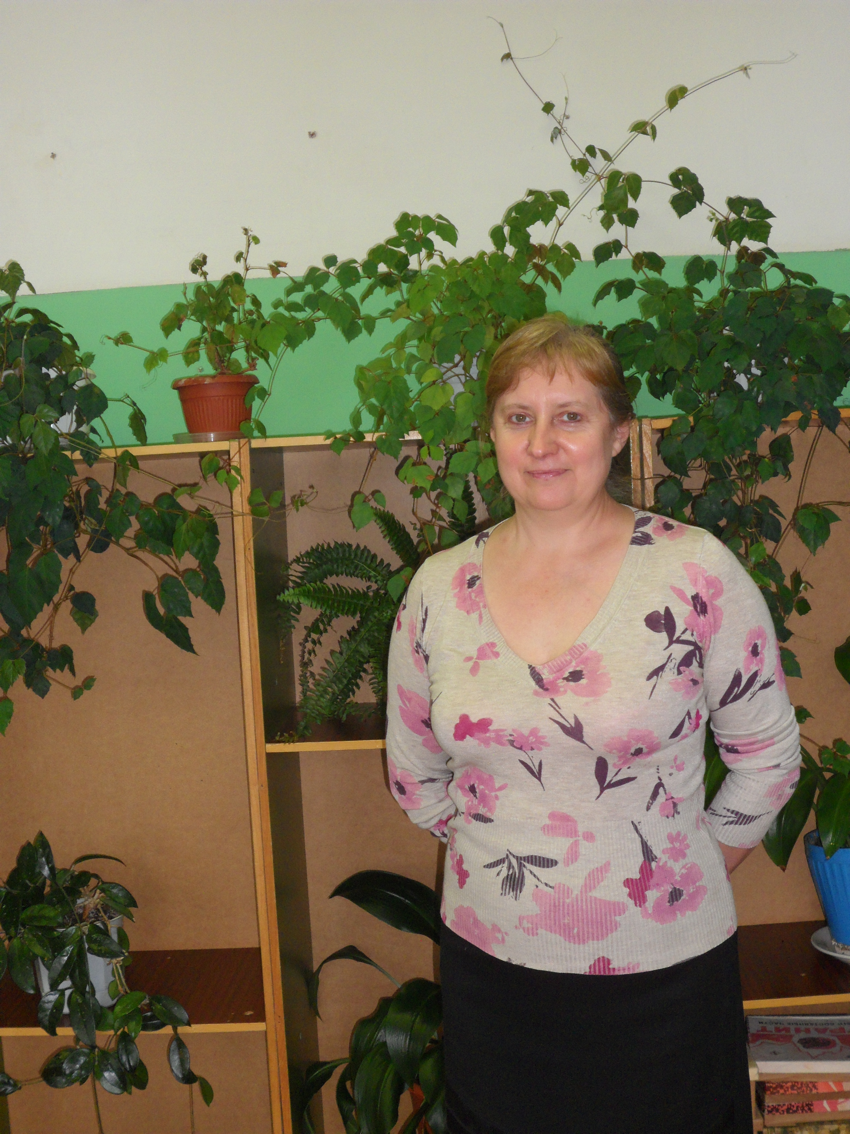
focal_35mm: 44
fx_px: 1441
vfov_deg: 42.9
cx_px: 425
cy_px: 567
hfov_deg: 32.9
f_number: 4.5
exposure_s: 1/45
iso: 240
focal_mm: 7.8
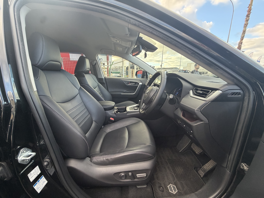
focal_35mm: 14
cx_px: 132
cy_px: 99
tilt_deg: -13.7
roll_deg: -1.5
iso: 200
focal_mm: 2.22
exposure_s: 1/121
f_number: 2.2
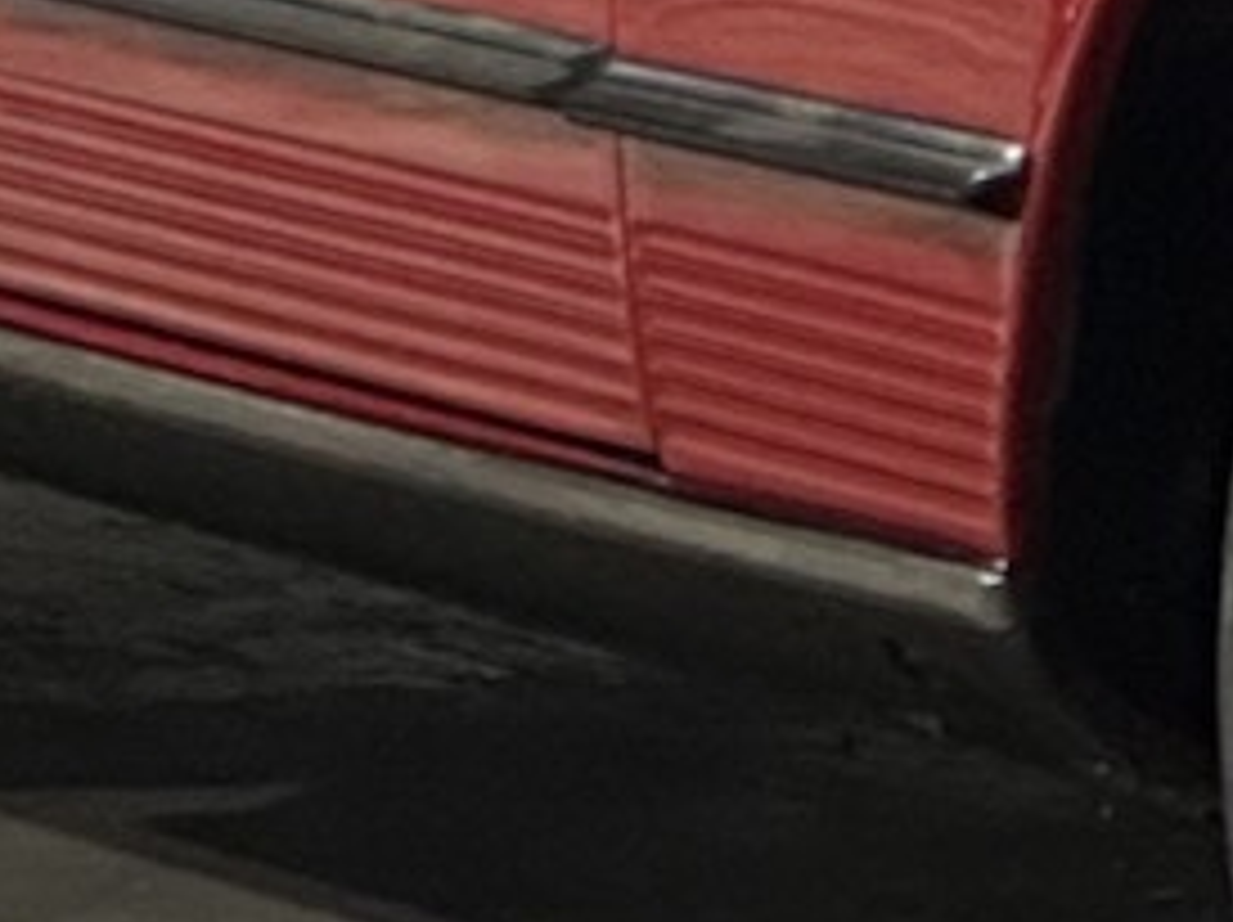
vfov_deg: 2.9
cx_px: 2192
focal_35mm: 506
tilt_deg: -3.9
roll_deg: -0.7
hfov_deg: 3.9
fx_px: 18008
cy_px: -234
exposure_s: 1/60
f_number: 2.8
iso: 320
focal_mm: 9
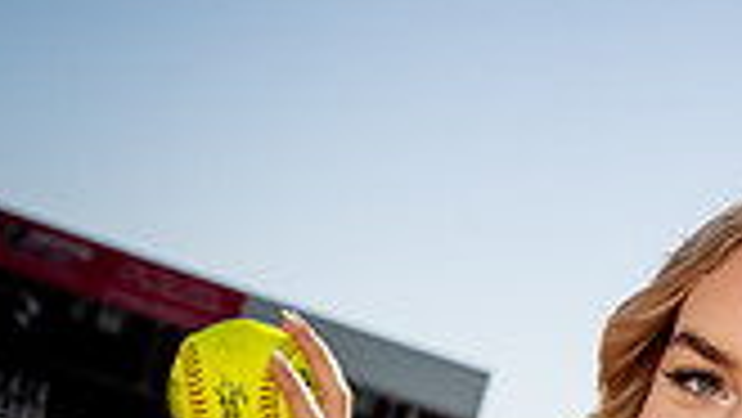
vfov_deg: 7.7
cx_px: 652
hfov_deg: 14.3
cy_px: 948
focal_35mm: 149
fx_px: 2933
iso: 100
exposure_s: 1/250
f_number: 7.1
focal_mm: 52
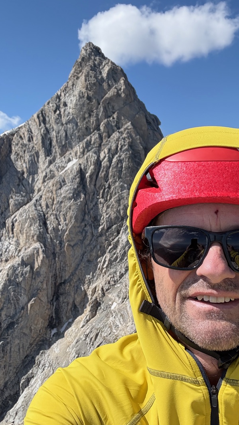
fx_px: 417
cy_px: 216
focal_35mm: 37
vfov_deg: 54.0
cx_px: 102
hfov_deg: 31.9
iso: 40
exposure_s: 1/1058
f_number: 1.9
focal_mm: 2.69
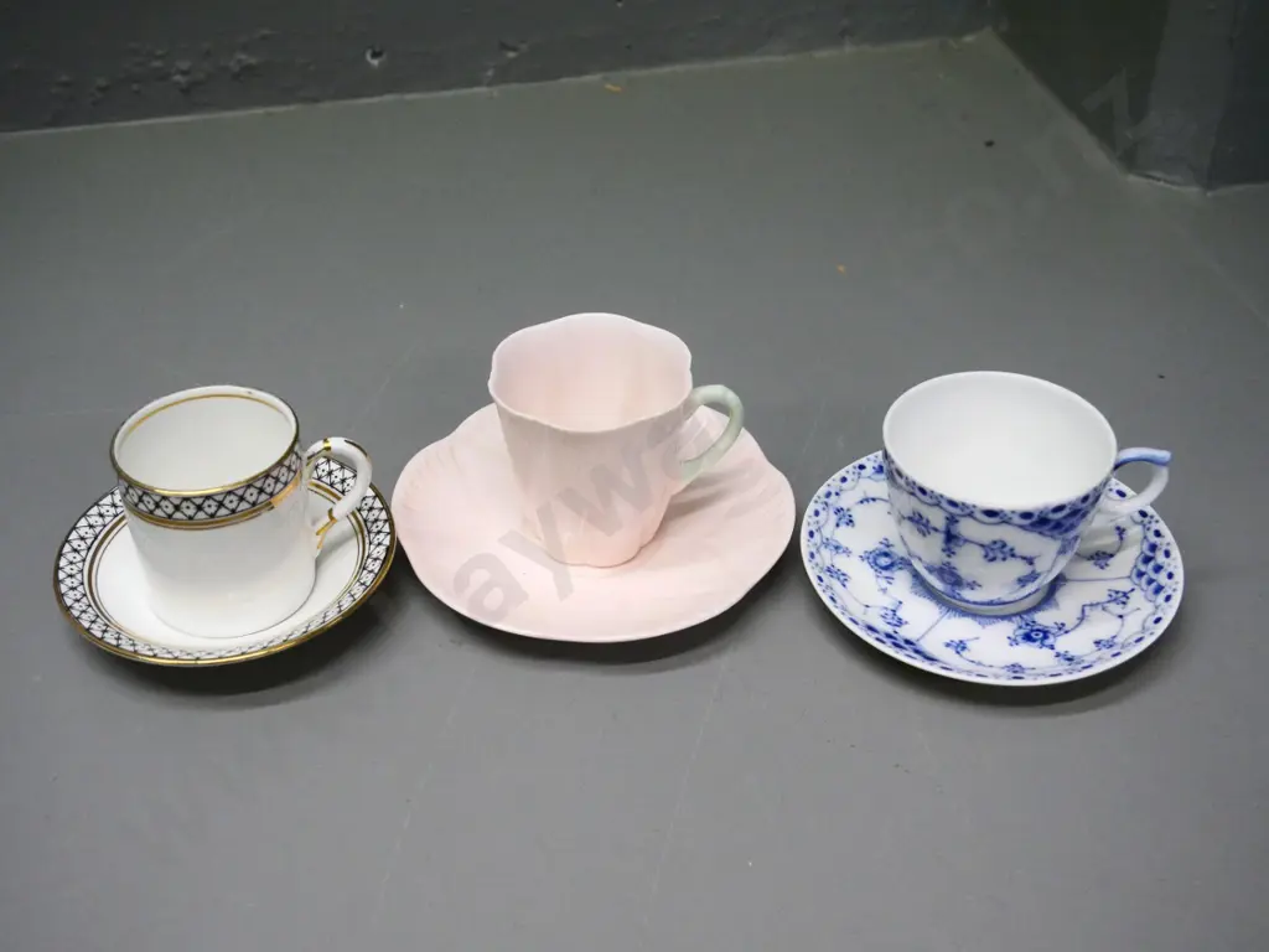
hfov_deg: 41.2
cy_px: 476
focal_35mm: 46
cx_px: 634
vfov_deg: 31.5
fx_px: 1686
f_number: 5
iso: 3200
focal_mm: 23
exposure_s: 1/400
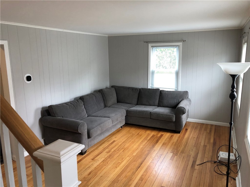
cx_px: 125
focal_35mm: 28
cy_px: 94
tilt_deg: -11.1
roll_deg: +1.0
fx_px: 202
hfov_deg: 63.4
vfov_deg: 49.7
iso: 40
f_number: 1.8
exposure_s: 1/30
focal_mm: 4
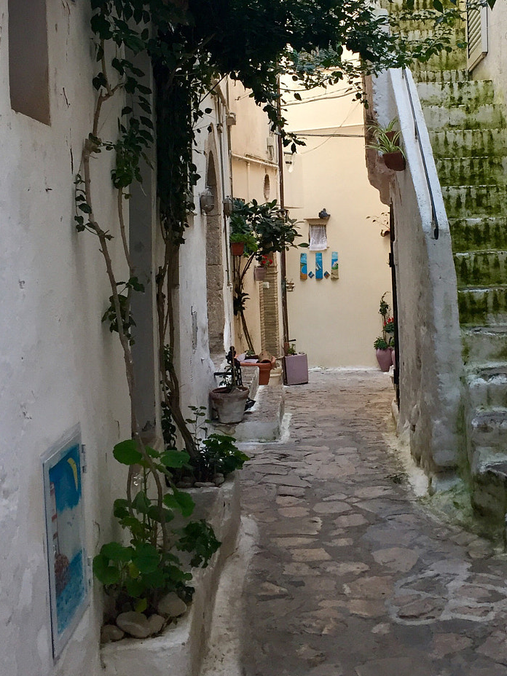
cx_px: 337
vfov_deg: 37.6
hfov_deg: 28.9
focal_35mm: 50
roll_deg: +1.7
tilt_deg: +1.9
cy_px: 209
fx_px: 976
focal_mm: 4.15
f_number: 2.2
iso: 40
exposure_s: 1/33
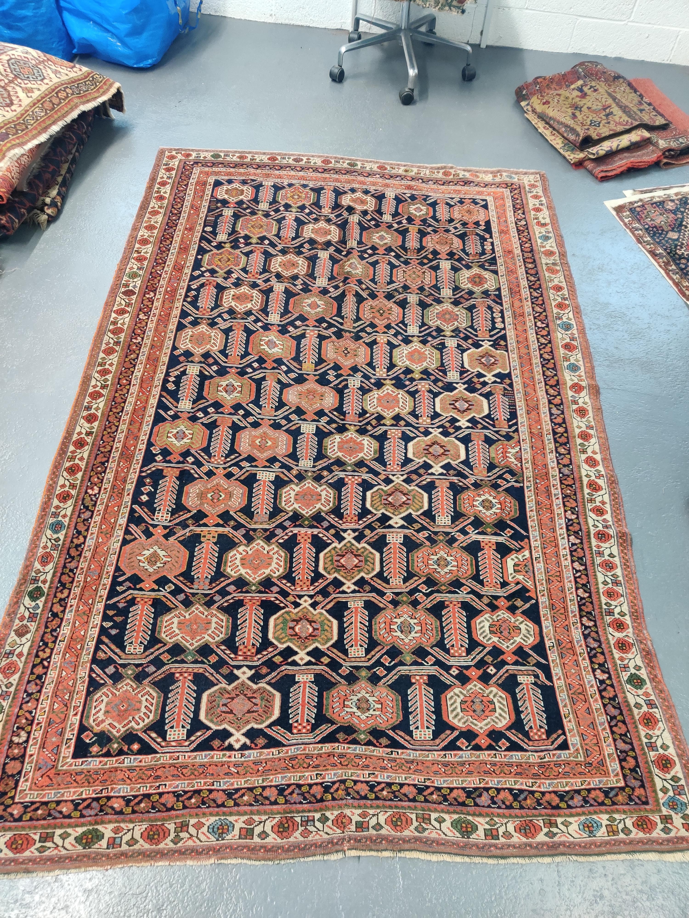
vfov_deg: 65.3
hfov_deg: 51.4
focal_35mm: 27
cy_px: 459
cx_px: 344
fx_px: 717
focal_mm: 4.75
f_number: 1.65
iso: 1000
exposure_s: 1/100
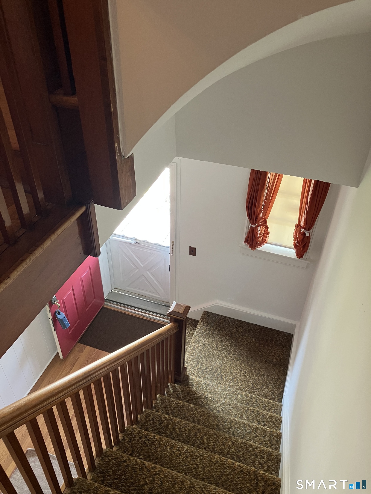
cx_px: 186
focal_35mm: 28
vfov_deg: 63.4
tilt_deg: -36.8
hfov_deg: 49.7
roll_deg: -1.8
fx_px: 400
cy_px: 247
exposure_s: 1/60
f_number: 1.8
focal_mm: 3.99
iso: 200
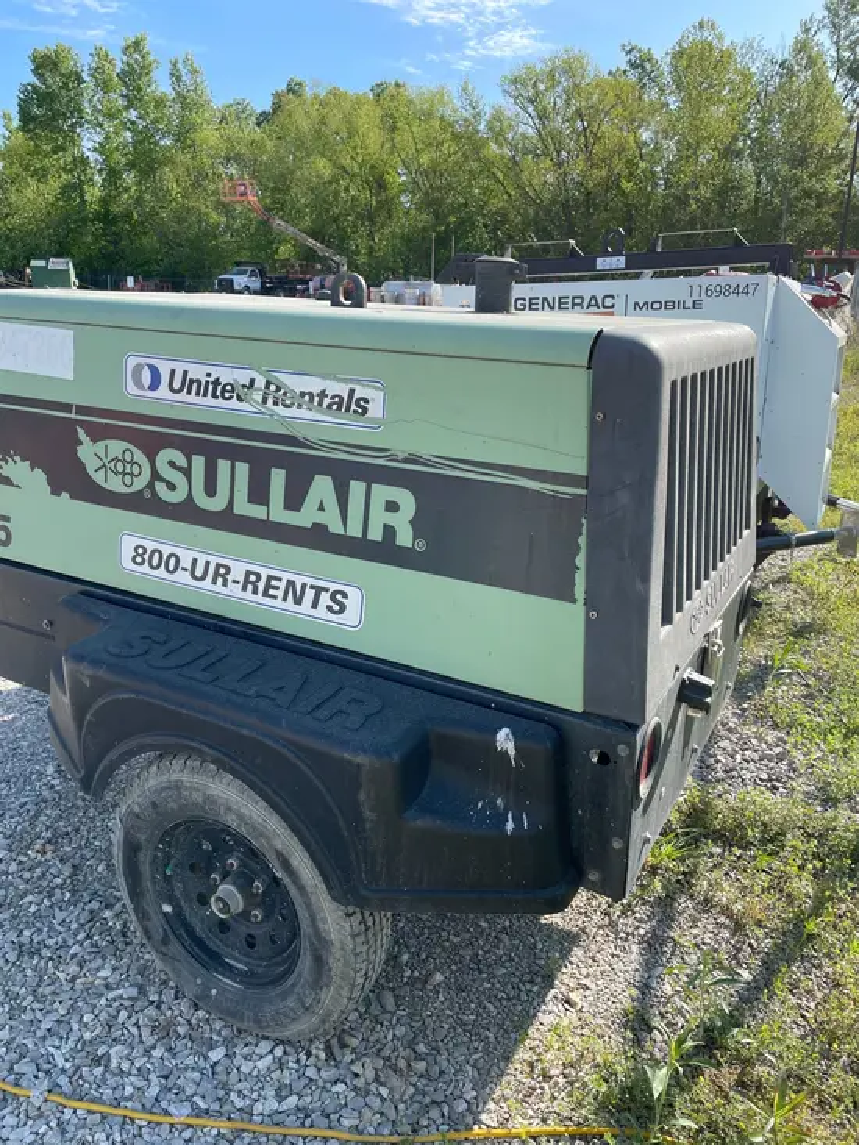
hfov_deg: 53.1
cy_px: 572
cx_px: 430
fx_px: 860
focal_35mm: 26
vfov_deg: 67.3
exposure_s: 1/1092
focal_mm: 4.2
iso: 32
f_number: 1.6
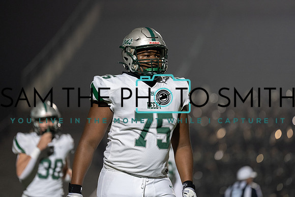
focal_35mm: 200
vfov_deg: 6.9
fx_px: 1639
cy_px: 98
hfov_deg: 10.3
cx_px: 148
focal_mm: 200
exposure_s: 1/1250
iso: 2500
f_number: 2.8
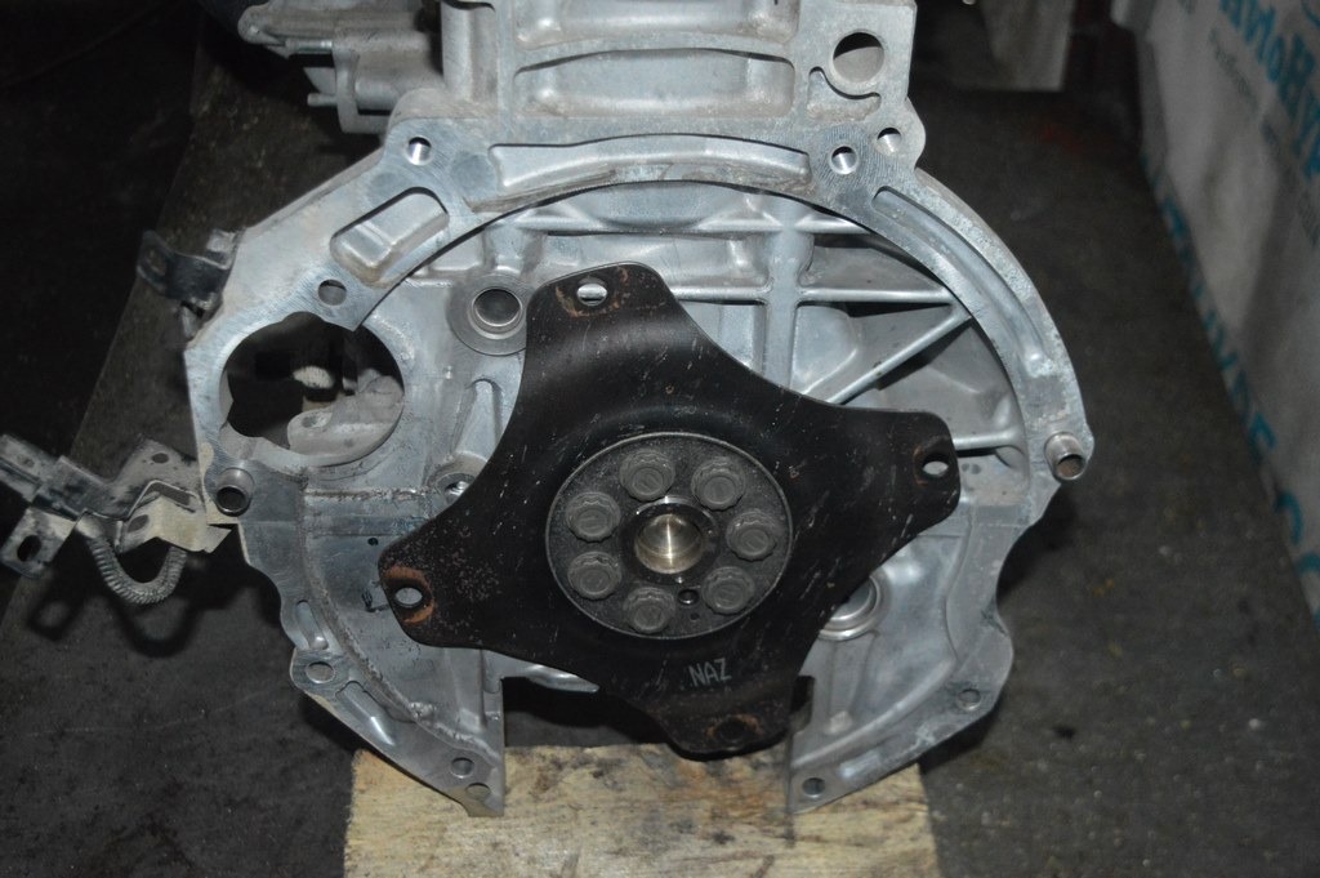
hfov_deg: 43.6
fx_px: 1649
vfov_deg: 29.8
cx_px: 660
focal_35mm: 45
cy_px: 439
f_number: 4.2
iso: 3200
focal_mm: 30
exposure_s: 1/60
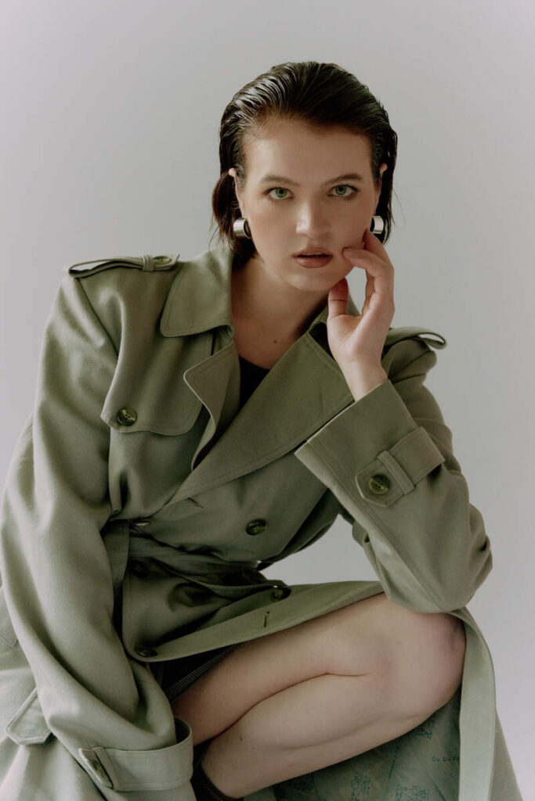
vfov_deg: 31.9
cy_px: 400
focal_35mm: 63
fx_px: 1402
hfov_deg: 21.6
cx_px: 268
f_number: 2.8
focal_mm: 62.9
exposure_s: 1/125
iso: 2500
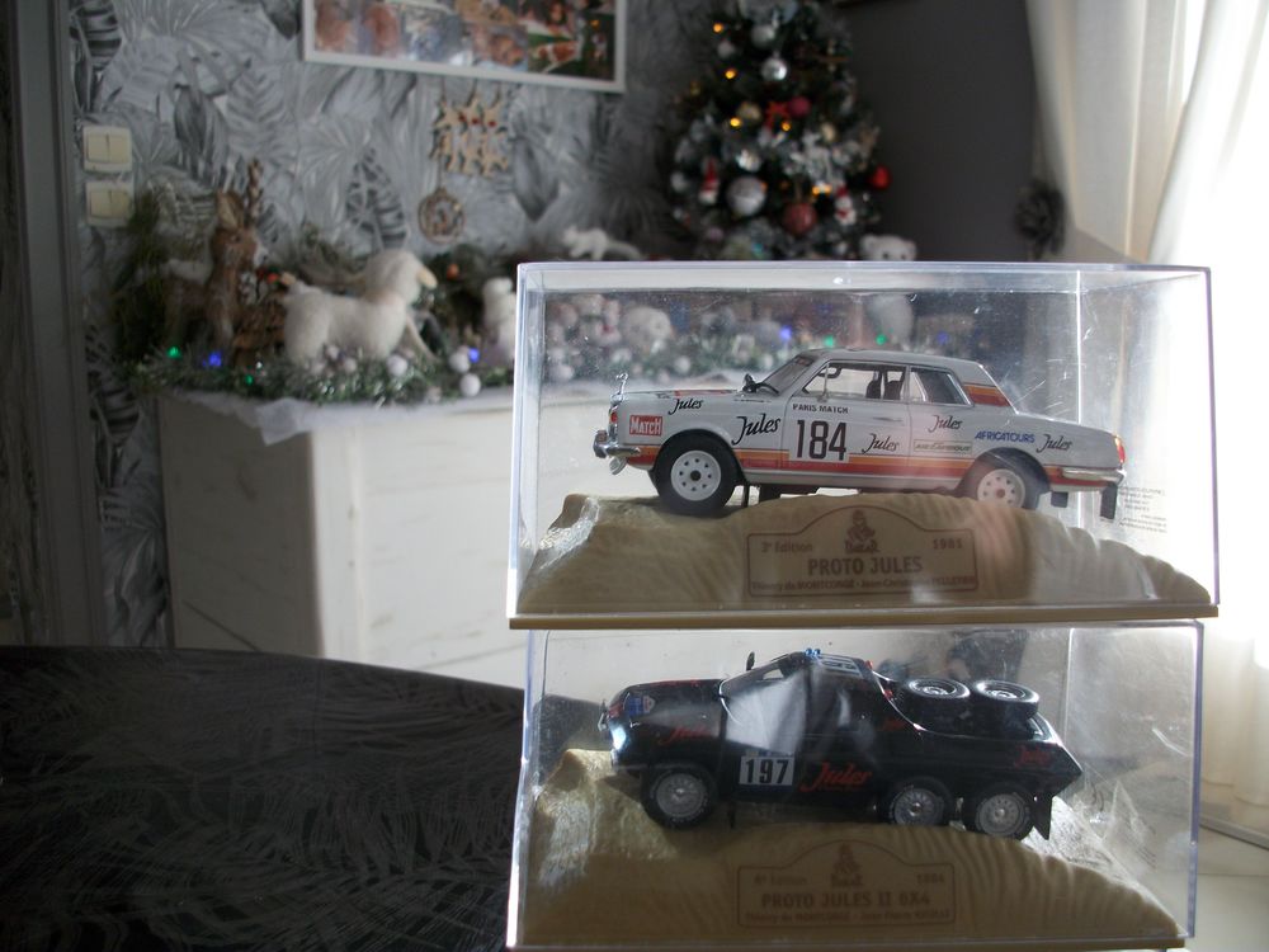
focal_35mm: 31
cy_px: 476
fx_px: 1136
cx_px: 634
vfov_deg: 45.4
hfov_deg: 58.4
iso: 80
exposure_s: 1/201
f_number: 2.9
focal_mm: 5.7
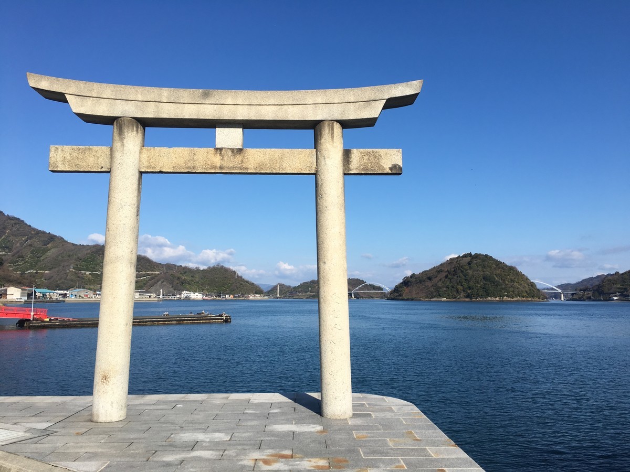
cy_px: 236
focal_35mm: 29
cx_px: 315
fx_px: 528
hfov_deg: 61.7
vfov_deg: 48.2
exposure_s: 1/2079
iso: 25
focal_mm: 4.15
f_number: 2.2
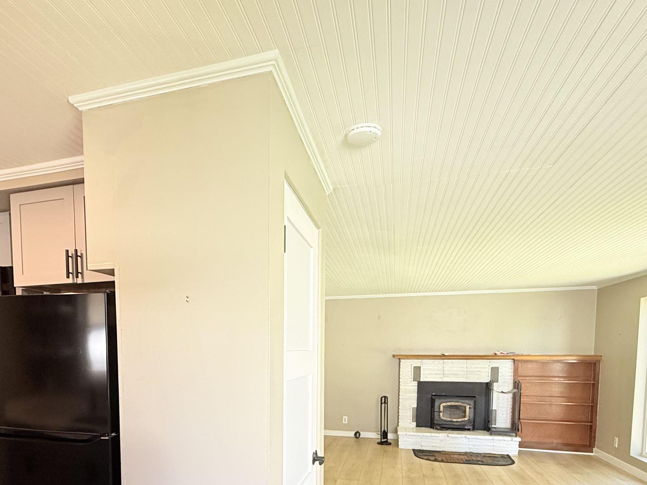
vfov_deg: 53.1
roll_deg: +0.6
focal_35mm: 24
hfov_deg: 70.7
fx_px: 449
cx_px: 252
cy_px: 387
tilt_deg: -4.9
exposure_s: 1/60
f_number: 2.2
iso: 200
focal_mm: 2.22
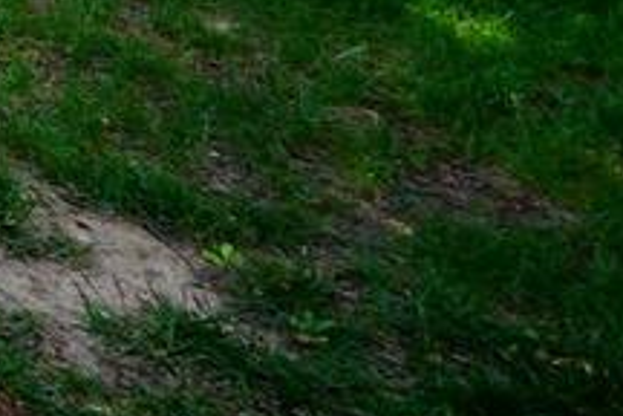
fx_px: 1730
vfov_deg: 11.1
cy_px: -633
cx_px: -1191
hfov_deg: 11.8
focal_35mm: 100
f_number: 4
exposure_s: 1/50
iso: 100
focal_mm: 10
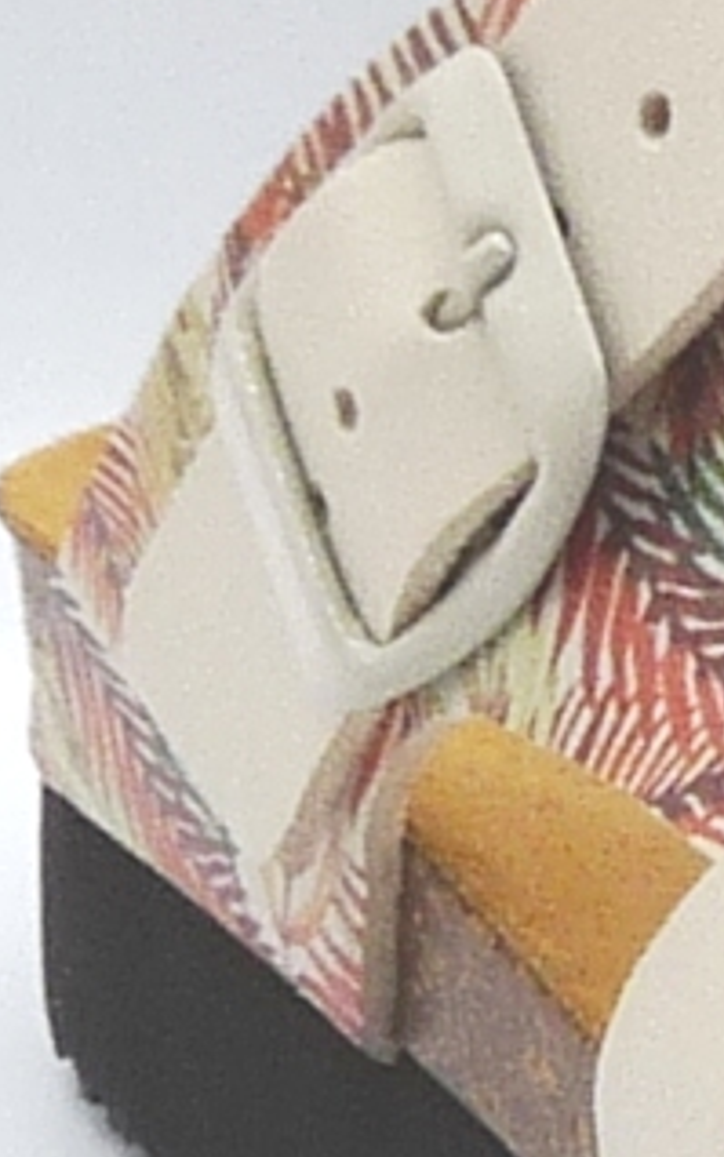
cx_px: 1790
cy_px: 517
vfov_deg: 8.2
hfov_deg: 5.0
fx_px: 8075
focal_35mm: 256
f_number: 5
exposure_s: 1/200
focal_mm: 4.8
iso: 100
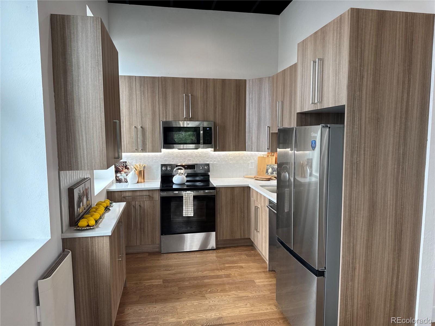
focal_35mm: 24
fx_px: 302
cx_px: 218
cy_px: 163
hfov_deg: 71.6
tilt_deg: -6.6
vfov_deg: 56.8
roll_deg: +0.4
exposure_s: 1/120
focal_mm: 6.76
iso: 100
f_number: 1.78
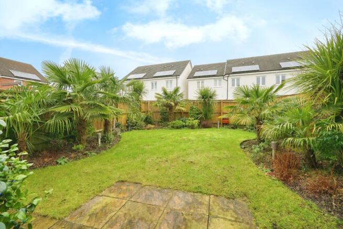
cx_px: 172
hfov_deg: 96.7
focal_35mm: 16
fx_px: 152
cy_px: 114
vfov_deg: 73.8
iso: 2000
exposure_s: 1/400
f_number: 9
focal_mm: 16
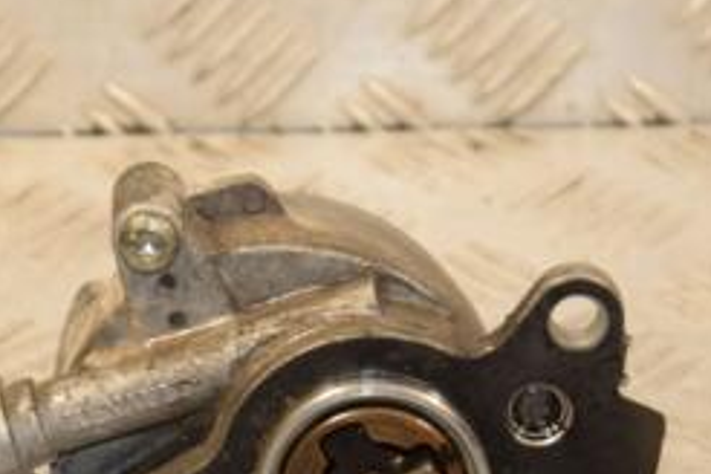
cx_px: 393
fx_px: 5786
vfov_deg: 4.7
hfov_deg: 7.0
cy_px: 509
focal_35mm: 293
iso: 800
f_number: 6.3
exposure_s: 1/200
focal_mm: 80
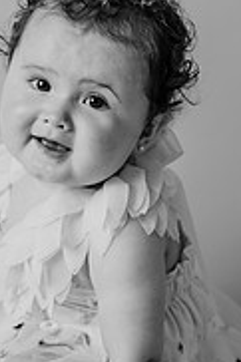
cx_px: 54
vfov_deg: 9.8
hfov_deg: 6.5
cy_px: 151
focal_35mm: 210
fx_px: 2113
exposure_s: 1/160
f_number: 2.8
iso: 100
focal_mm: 85
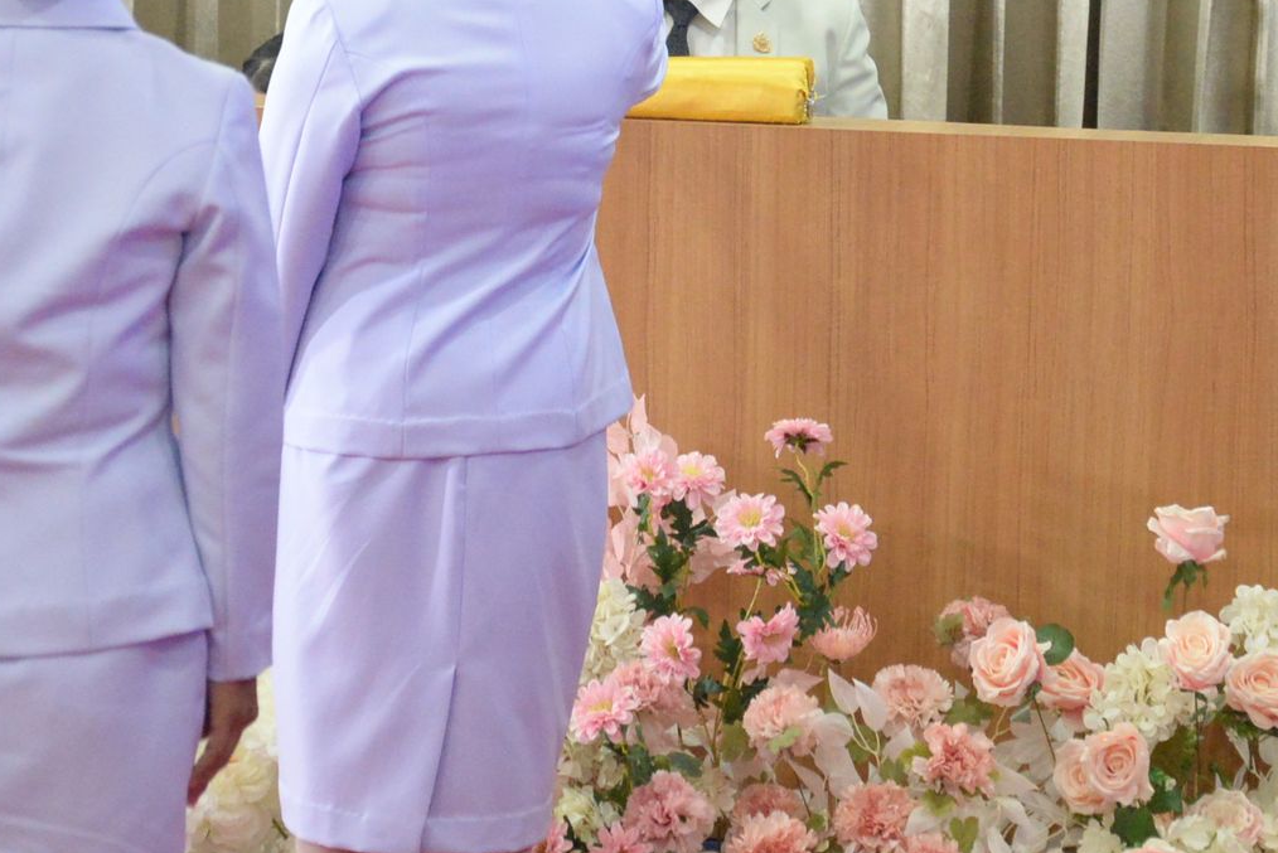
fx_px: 5078
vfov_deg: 9.5
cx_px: 756
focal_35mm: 143
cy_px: -47
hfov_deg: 14.3
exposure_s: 1/250
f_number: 4.5
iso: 6400
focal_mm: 58
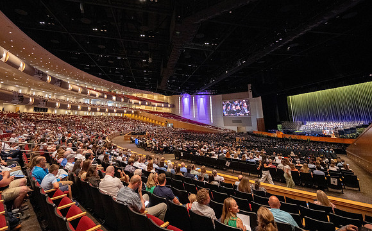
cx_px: 176
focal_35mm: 16
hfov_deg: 96.6
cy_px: 89
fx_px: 165
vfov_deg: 68.9
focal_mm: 14
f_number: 4
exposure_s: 1/50
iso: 4000
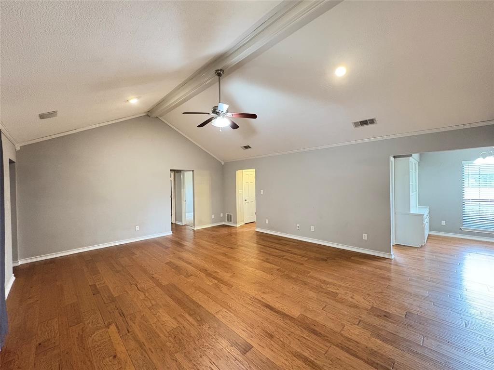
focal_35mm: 14
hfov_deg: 102.1
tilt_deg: -0.3
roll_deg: +1.0
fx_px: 200
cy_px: 185
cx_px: 247
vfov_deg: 85.7
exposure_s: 1/60
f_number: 2.2
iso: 800
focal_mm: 2.22
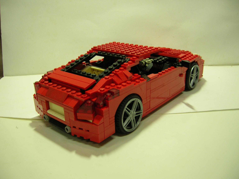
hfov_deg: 54.0
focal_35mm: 34
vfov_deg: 41.7
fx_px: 235
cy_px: 90
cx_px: 120
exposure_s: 1/4.1
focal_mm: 5.7
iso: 85
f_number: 2.9
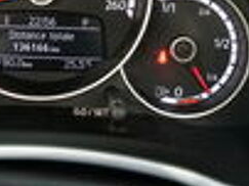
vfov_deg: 18.3
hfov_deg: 24.5
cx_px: 67
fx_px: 568
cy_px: 12
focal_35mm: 79
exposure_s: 1/50
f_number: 3.3
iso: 3200
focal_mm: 20
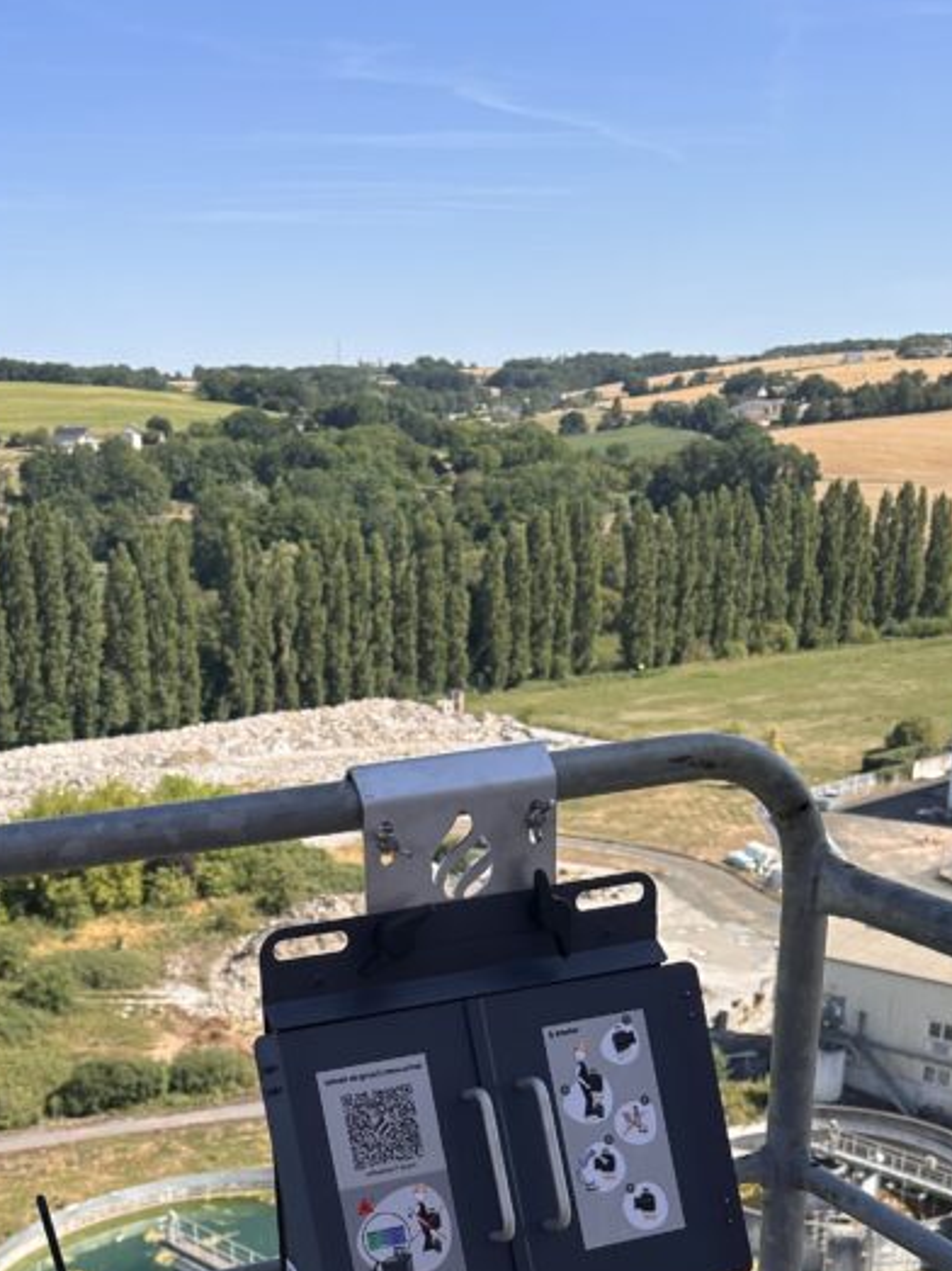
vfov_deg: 37.4
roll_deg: +1.5
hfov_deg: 30.5
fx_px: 1724
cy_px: 1184
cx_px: 279
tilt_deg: -21.5
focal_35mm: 47
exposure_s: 1/2591
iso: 80
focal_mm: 6.86
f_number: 1.78
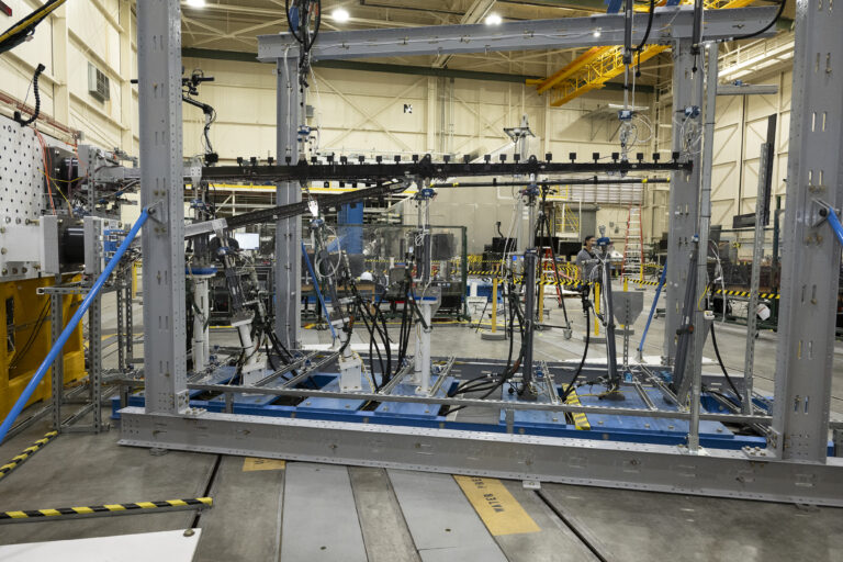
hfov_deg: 73.7
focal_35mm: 24
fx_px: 562
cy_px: 281
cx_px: 422
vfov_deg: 53.1
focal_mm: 24
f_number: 5.6
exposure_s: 1/125
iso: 3200
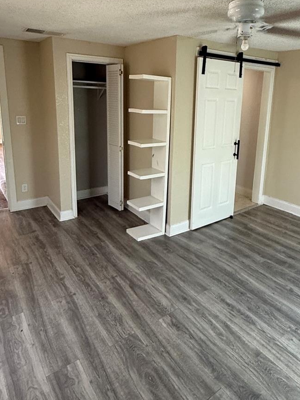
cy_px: 158
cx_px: 178
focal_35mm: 25
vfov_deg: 68.6
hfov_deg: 54.5
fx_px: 289
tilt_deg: -11.1
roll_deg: -2.7
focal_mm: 2.22
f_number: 2.2
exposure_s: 1/60
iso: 400
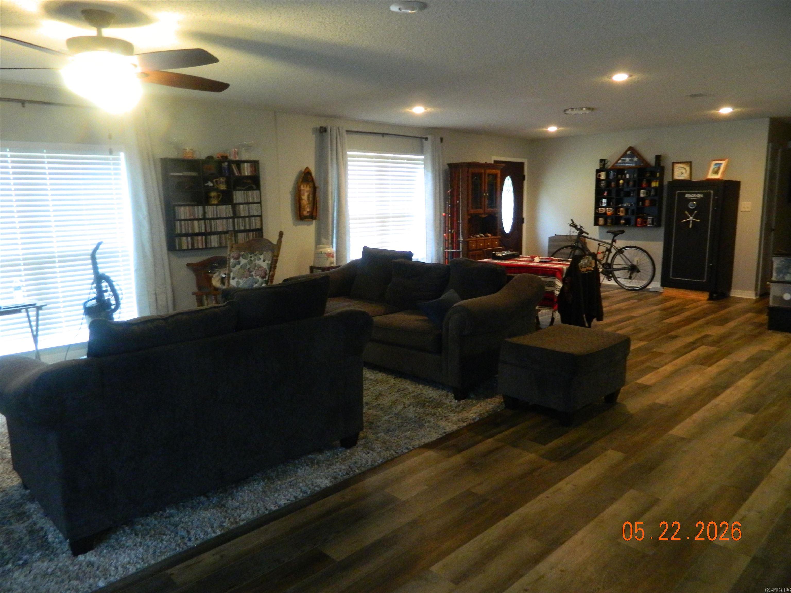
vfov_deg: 54.9
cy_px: 296
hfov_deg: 69.4
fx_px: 571
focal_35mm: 25
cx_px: 396
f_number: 3.1
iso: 400
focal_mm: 4.5
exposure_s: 1/15
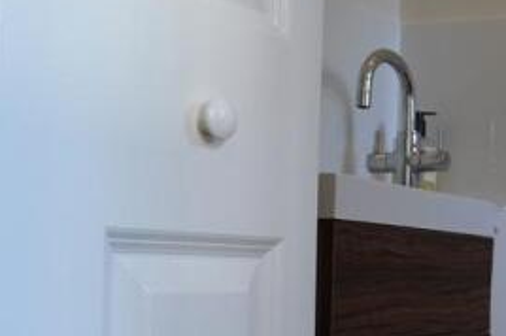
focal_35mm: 66
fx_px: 927
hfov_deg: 28.3
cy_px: 270
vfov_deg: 20.3
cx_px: 527
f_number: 3.5
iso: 400
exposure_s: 1/60
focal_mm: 18
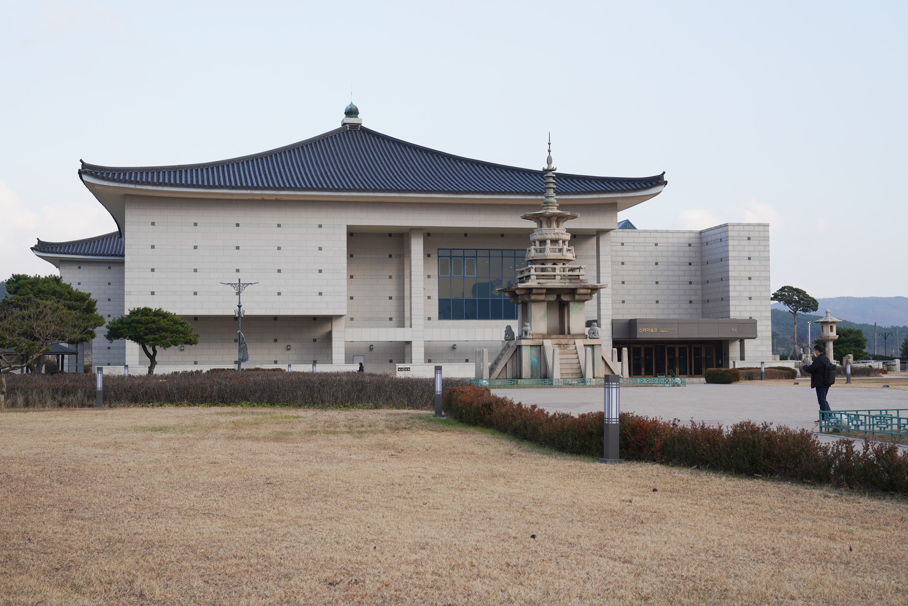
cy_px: 303
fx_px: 1236
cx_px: 454
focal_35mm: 49
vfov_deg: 27.5
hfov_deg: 40.3
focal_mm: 49
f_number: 11
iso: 200
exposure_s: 1/100
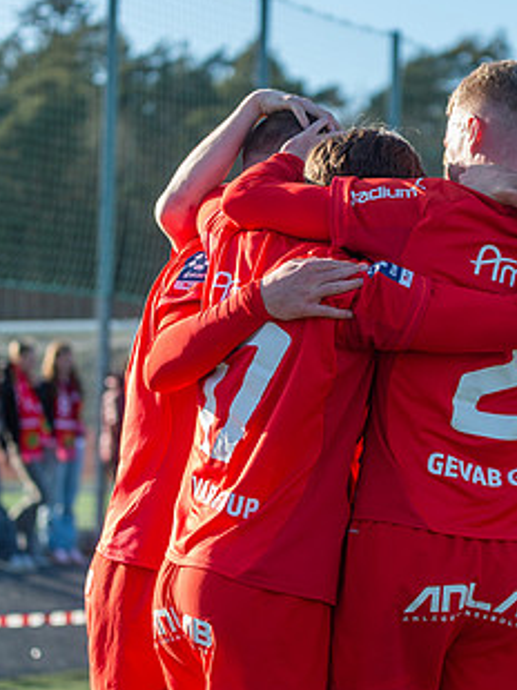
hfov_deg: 11.7
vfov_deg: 15.7
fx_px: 2513
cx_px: 325
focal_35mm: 126
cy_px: 309
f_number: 3.2
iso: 320
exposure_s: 1/1600
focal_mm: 70
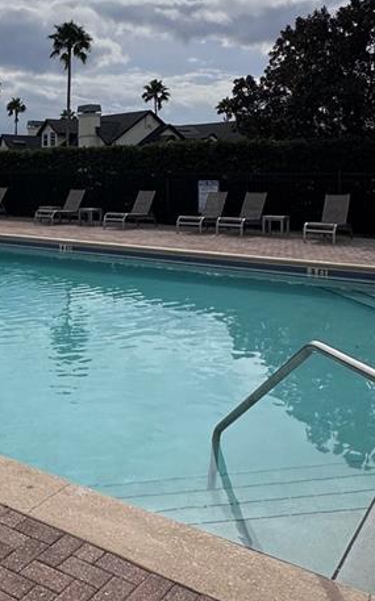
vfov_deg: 48.9
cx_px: 83
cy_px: 170
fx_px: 639
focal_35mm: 39
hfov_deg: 32.0
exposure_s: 1/7813
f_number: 2.2
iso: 50
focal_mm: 2.22
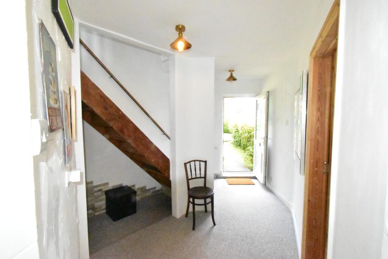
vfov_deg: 77.3
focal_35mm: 15
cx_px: 194
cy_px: 130
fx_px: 162
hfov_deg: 100.4
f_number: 22
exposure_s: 1/200
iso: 25600
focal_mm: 10
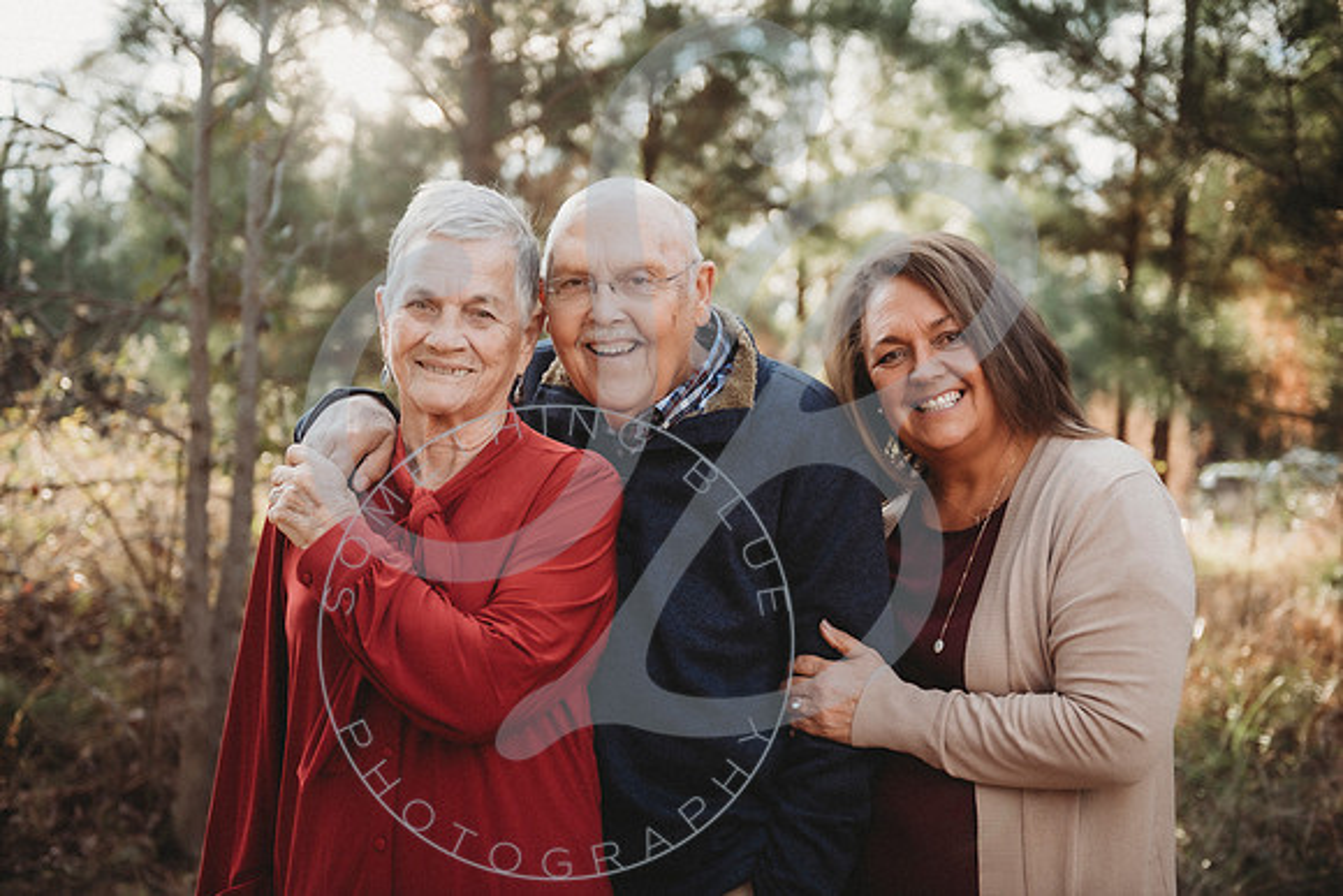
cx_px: 672
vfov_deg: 28.1
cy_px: 448
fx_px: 1791
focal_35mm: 48
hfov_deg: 41.1
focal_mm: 48
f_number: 2.8
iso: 100
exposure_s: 1/160
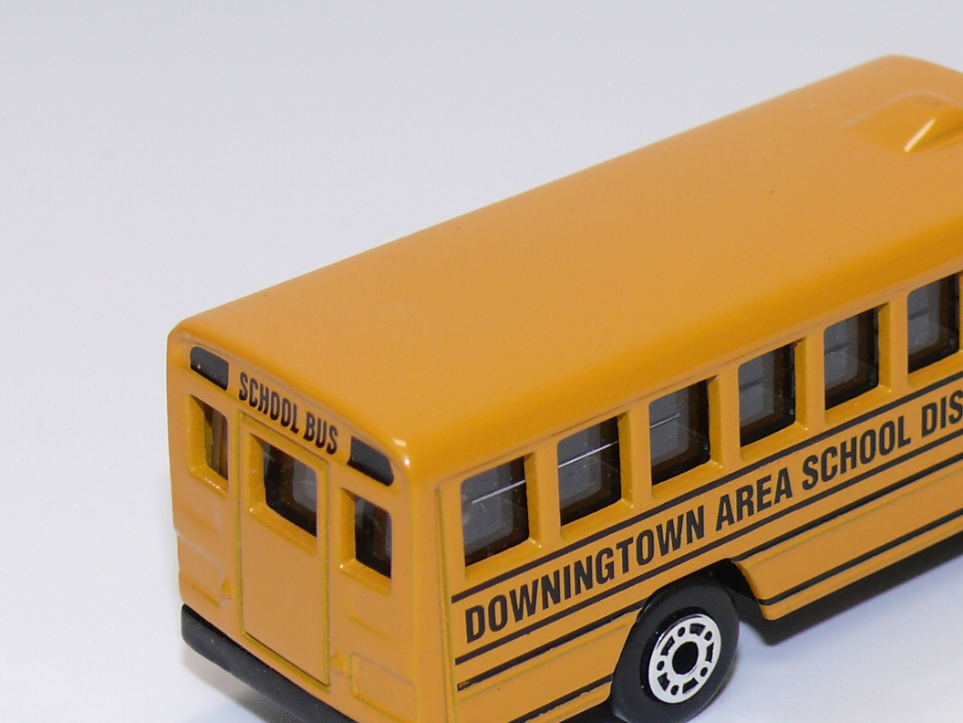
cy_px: 358
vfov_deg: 10.1
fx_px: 4089
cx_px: 725
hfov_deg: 13.4
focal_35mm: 147
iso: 100
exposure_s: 1/30
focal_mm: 13.1
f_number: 4
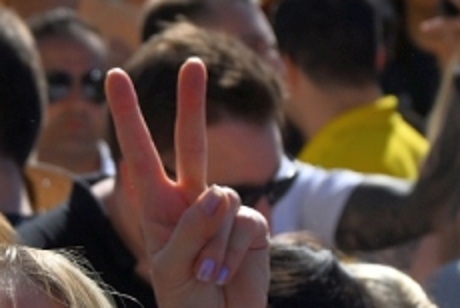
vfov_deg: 4.5
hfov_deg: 6.7
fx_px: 3915
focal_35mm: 306
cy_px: 559
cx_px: -4
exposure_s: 1/800
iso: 160
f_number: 6
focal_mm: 75
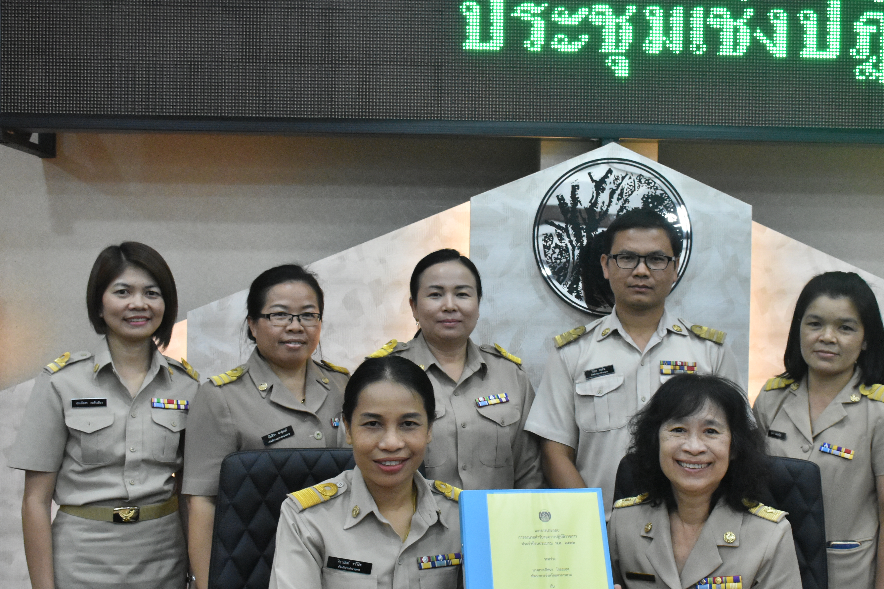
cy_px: 337
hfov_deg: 43.4
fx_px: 1105
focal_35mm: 45
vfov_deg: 29.8
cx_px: 536
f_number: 5.6
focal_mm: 22
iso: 2500
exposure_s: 1/125
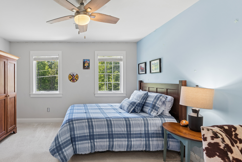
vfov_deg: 67.5
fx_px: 121
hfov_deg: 90.0
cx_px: 121
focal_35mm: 18
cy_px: 81
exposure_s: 1/10
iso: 320
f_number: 7.1
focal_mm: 18
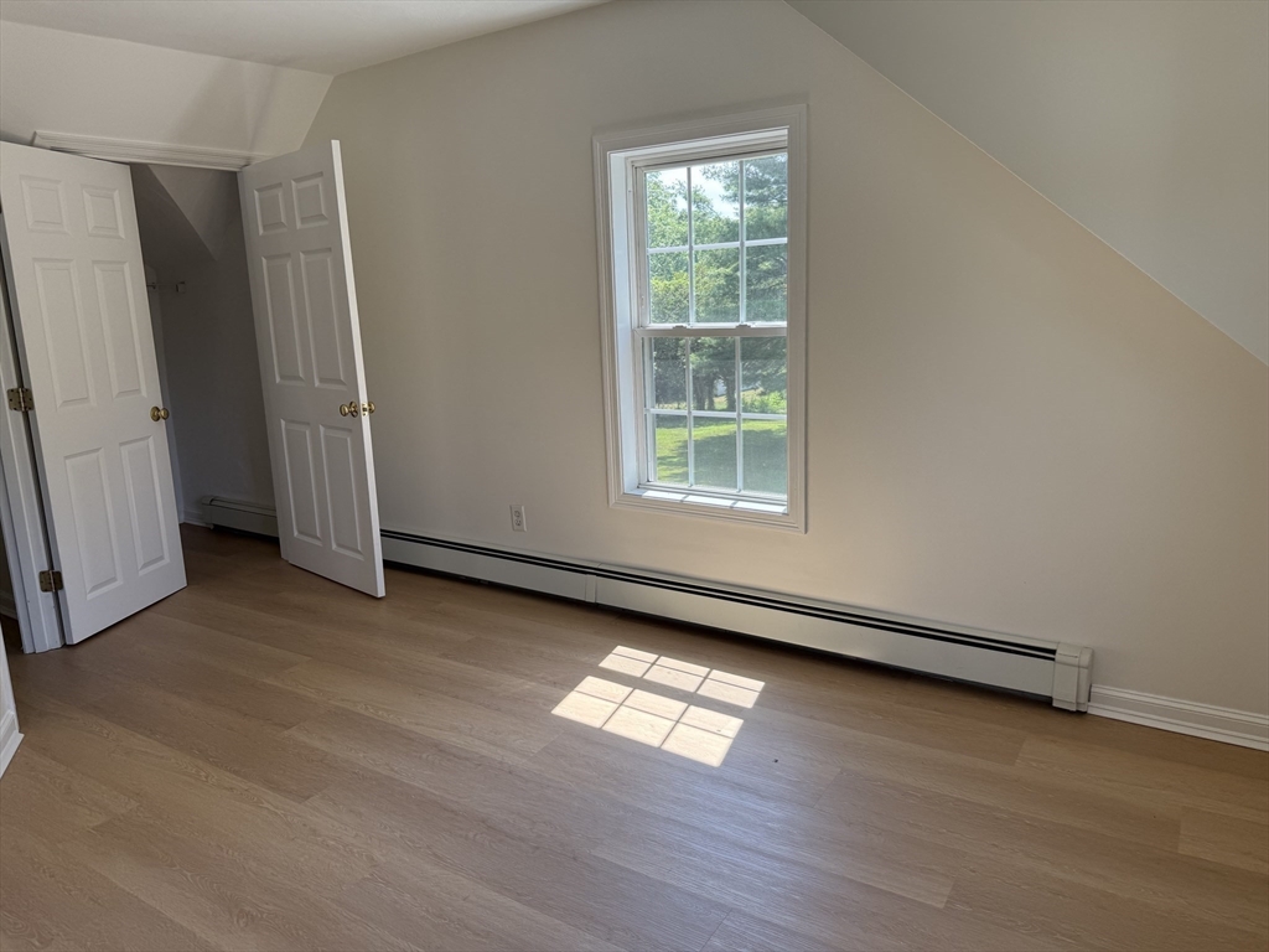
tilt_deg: -10.5
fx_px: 880
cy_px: 476
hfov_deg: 71.6
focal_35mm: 24
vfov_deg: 56.8
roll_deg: +2.8
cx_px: 634
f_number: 1.78
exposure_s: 1/348
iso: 100
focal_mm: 6.76
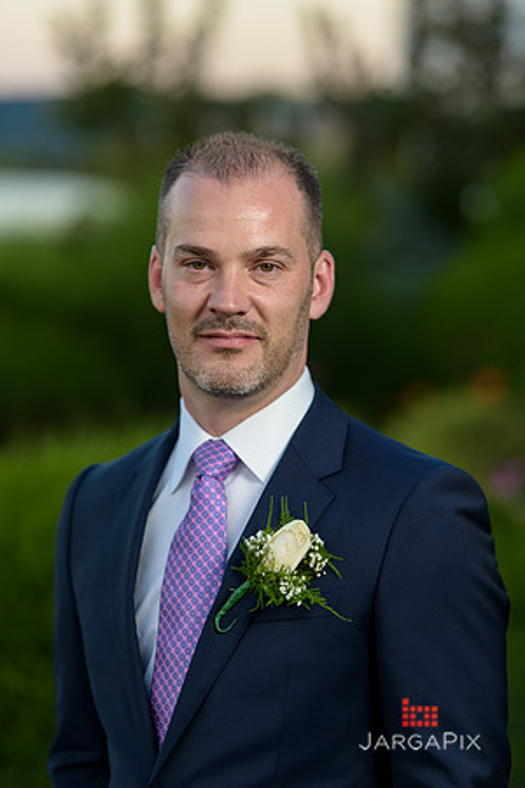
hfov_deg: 10.2
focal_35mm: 135
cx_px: 262
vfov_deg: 15.2
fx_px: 2953
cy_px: 394
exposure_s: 1/200
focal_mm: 135
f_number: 3.2
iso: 200
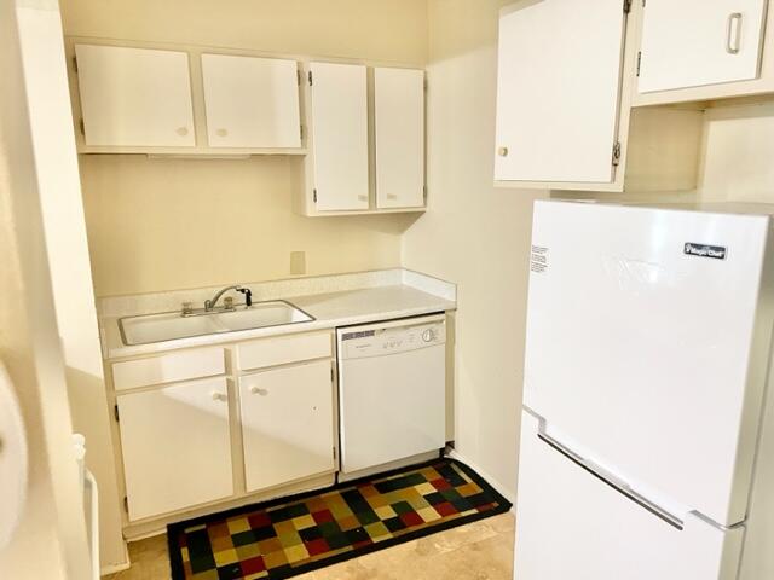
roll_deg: +1.5
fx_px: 581
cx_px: 387
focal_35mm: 26
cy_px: 290
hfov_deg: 67.3
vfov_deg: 53.1
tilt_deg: -11.5
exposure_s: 1/60
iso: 320
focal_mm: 4.2
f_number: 1.6
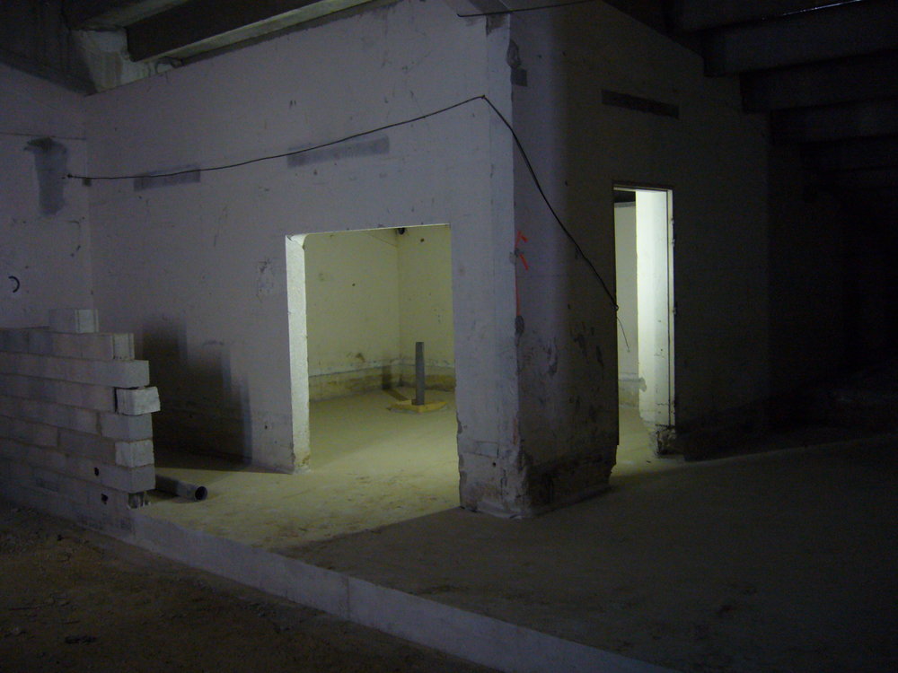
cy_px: 336
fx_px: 908
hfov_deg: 52.6
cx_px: 449
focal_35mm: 35
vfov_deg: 40.7
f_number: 2.8
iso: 200
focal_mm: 5.8
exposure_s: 1/8
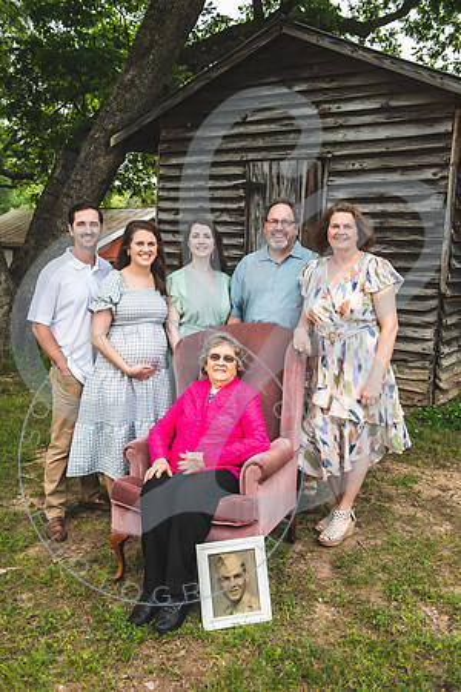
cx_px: 230
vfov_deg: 55.8
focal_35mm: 34
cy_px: 346
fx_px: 653
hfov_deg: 38.9
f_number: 5.6
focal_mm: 34
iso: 160
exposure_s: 1/200
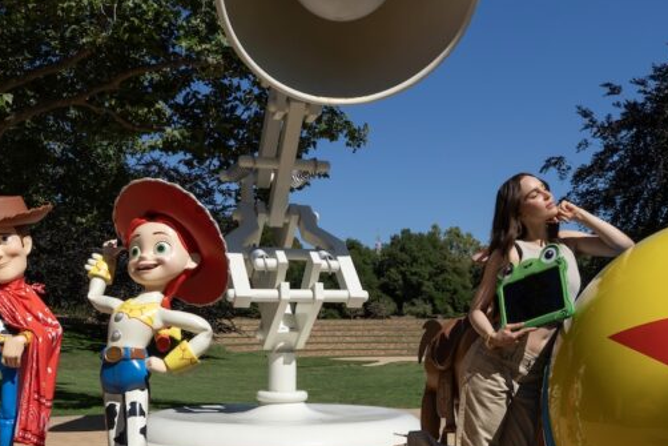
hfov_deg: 42.6
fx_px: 854
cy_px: 271
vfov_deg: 29.2
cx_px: 387
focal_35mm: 46
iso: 100
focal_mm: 20
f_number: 13
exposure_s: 1/400
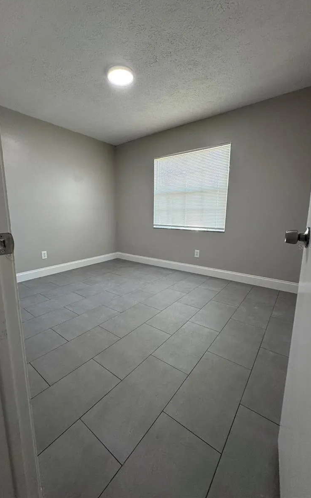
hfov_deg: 74.6
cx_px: 140
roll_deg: +0.2
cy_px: 247
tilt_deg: -10.2
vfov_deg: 101.5
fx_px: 203
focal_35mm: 15
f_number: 2.2
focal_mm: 2.22
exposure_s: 1/120
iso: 250
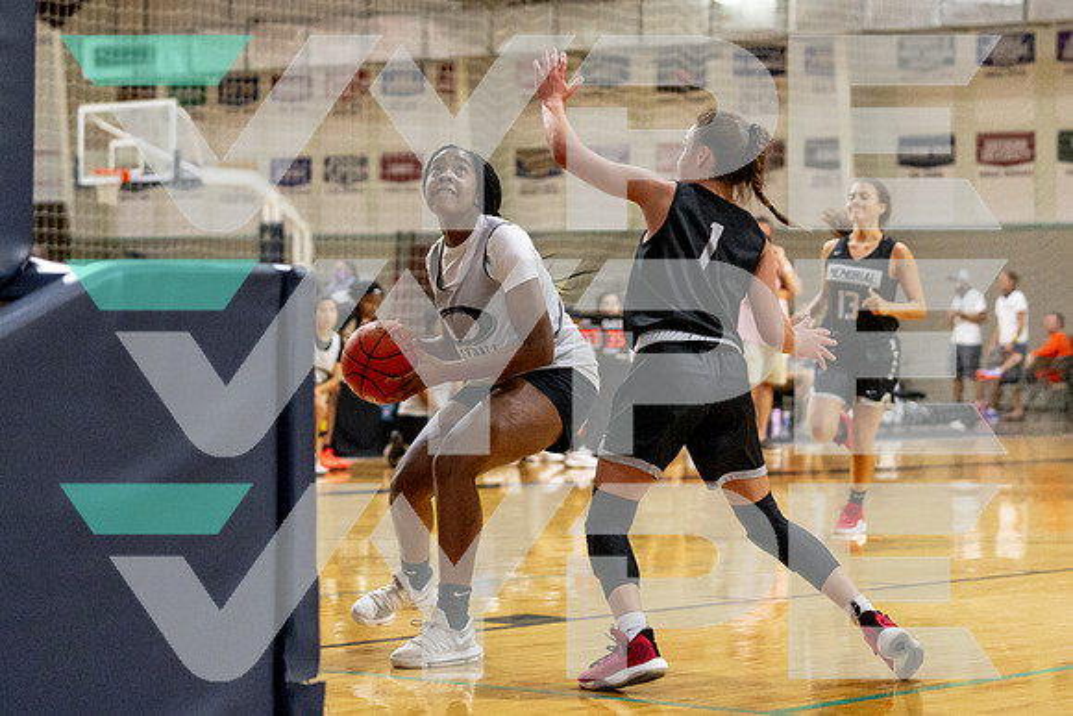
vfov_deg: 13.5
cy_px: 244
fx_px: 3019
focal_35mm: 101
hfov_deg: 20.2
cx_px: 547
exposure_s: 1/800
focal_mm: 70
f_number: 2.8
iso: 2500
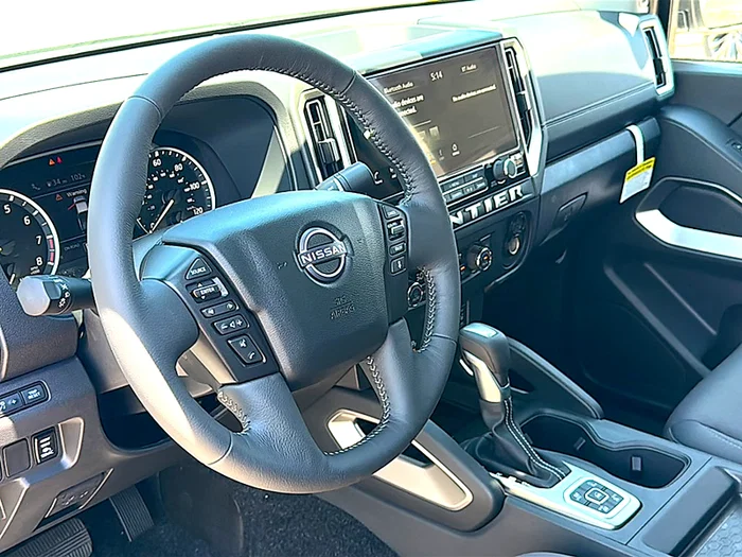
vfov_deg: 36.8
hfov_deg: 47.9
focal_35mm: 39
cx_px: 371
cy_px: 278
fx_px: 836
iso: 125
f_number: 1.78
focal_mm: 6.86
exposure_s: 1/241
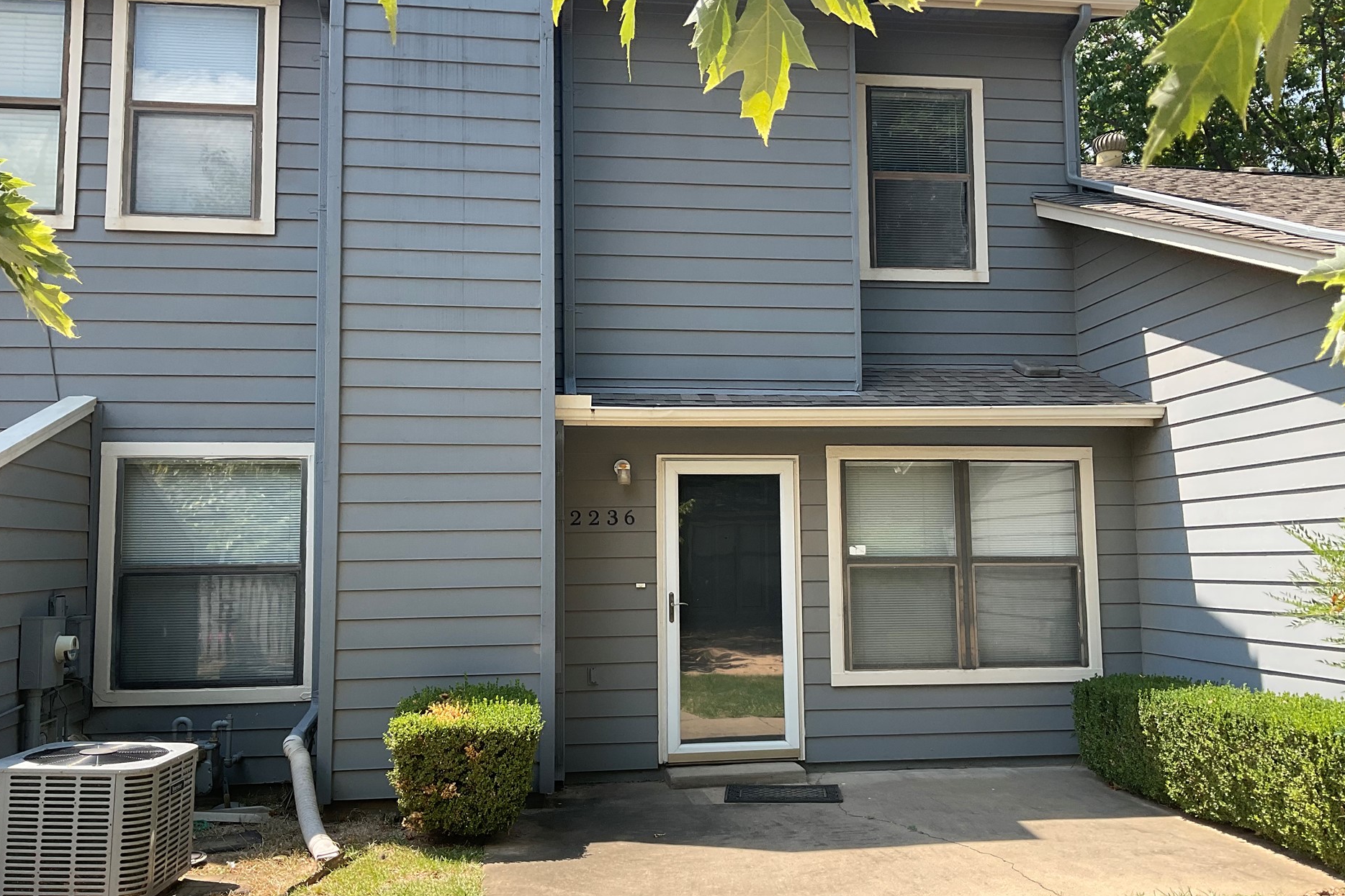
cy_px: 453
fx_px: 1158
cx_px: 670
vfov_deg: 42.3
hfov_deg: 60.3
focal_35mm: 31
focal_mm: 3
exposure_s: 1/568
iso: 16
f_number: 1.8
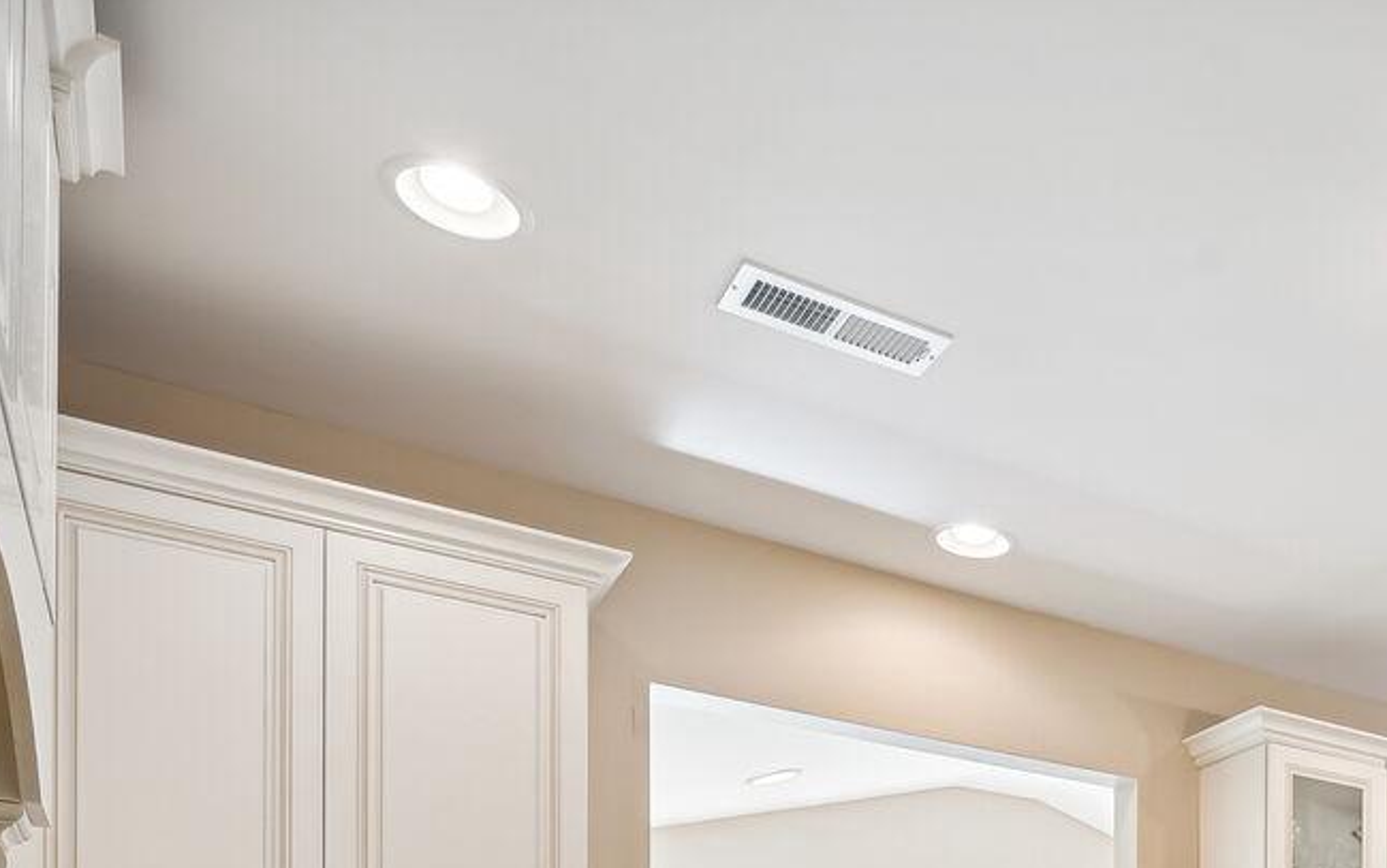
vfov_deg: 27.0
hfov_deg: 45.9
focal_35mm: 38
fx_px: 1437
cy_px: 1189
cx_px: 1284
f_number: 8
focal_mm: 14
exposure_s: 1/10
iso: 200
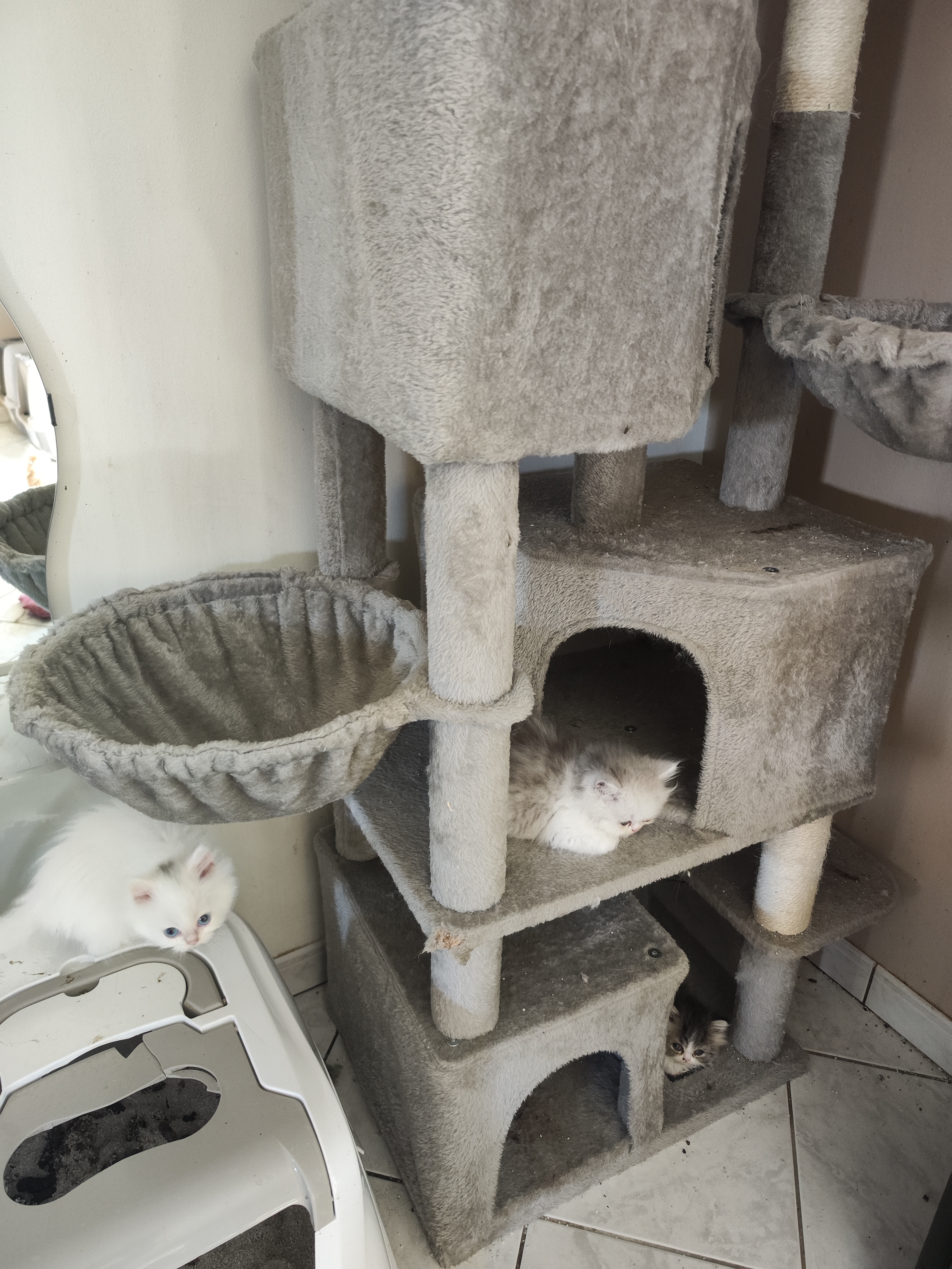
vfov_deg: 73.9
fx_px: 843
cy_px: 634
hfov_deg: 58.9
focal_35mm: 23
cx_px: 476
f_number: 1.69
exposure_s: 1/25
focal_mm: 7.01
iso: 3307
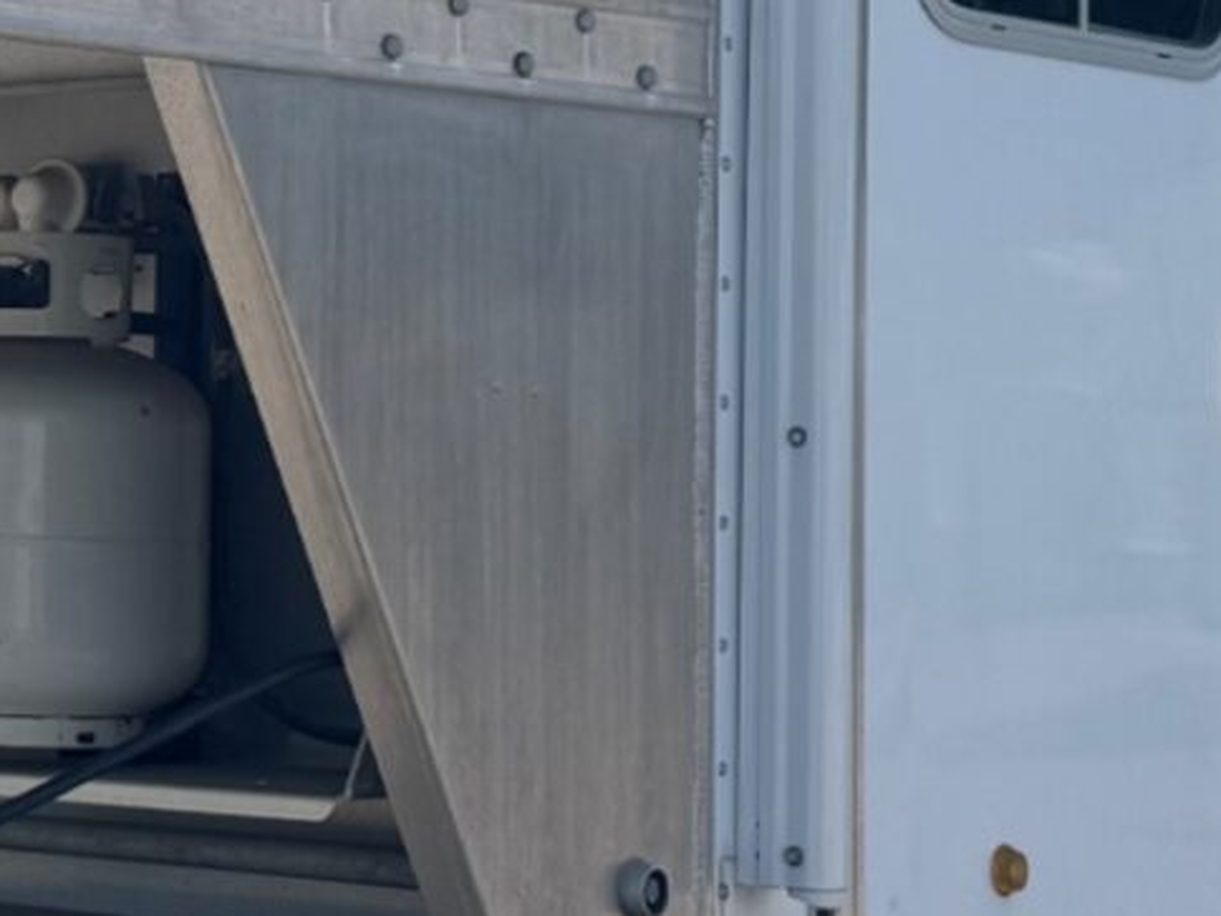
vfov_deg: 11.6
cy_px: 159
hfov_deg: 15.0
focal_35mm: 127
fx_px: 4480
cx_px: -250
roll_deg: -1.0
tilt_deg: +1.2
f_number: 1.78
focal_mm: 6.76
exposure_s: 1/4950
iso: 80
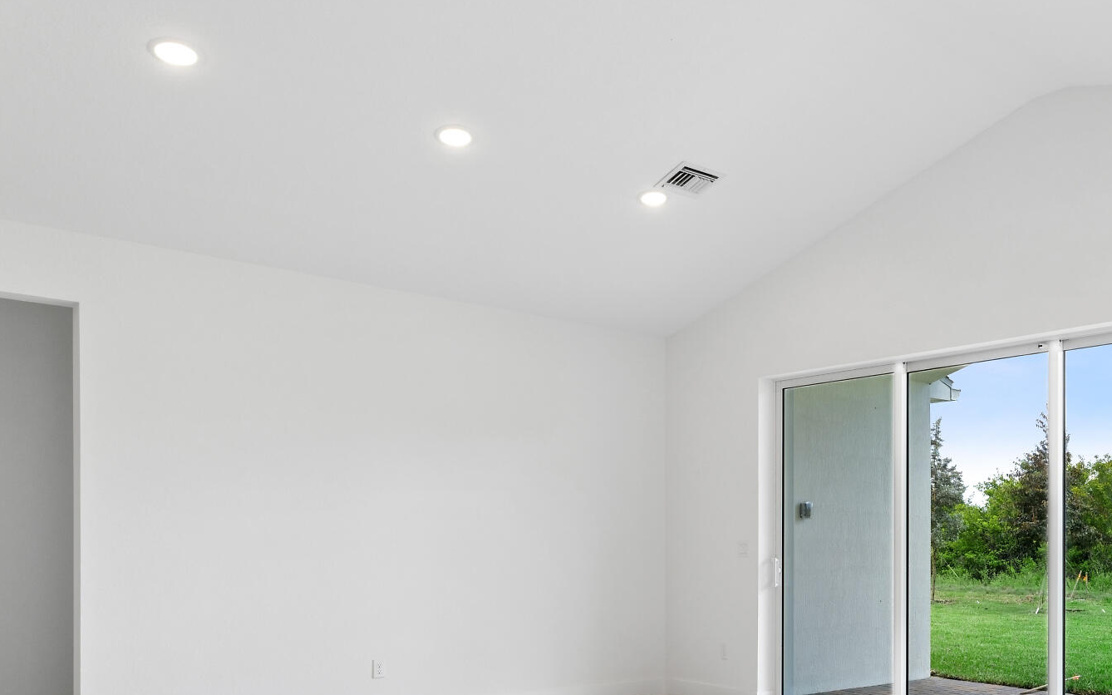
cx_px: 932
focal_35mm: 32
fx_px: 970
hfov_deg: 54.4
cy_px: 554
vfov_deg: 38.0
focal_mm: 14
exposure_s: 1/80
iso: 200
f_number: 8
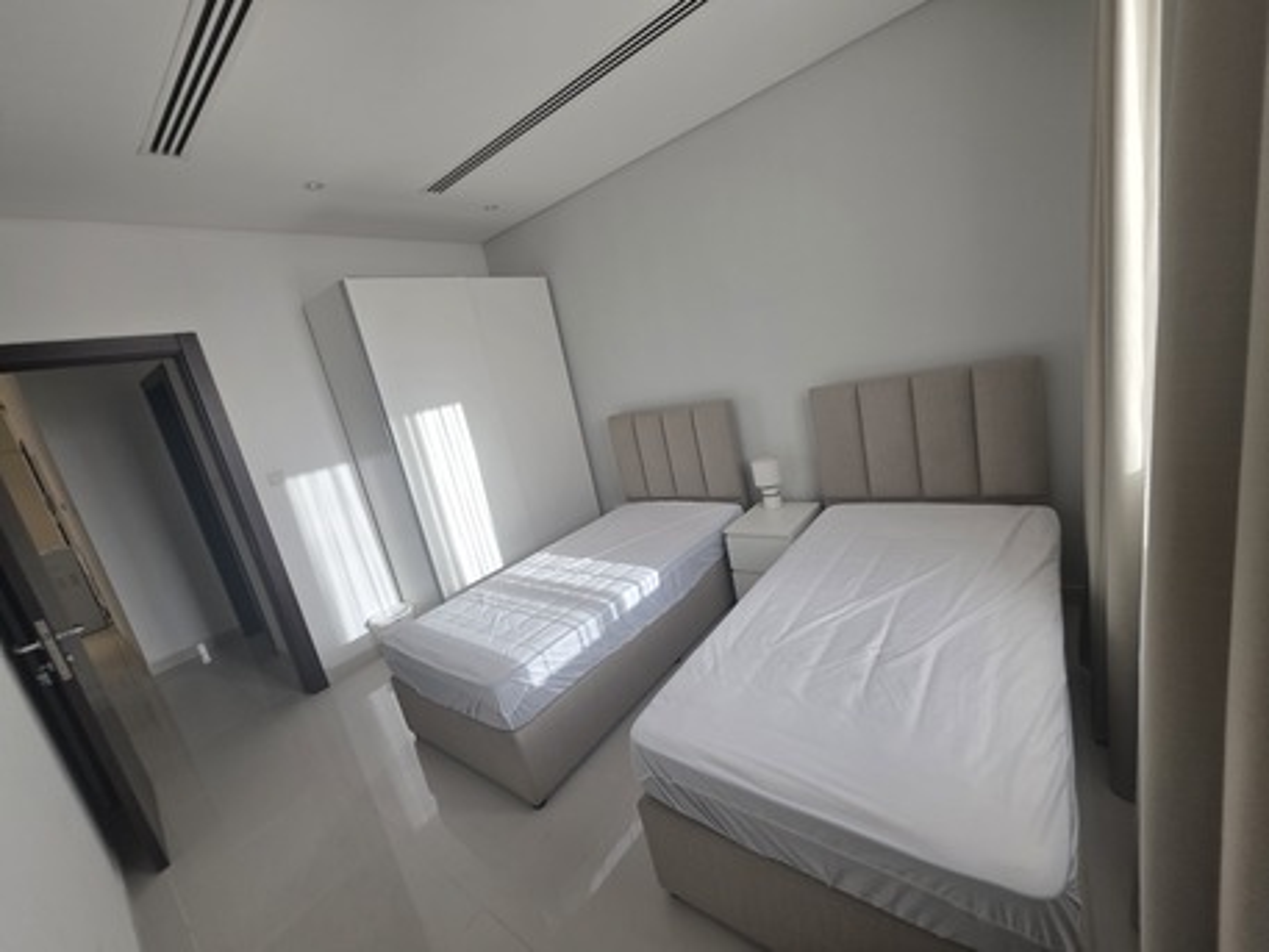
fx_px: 477
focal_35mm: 13
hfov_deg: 106.2
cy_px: 476
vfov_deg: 89.9
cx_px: 634
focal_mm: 2.2
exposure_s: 1/100
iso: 50
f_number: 1.9
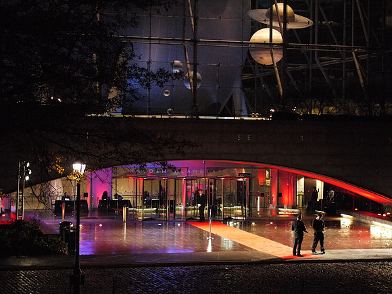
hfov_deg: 21.8
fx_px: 1019
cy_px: 147
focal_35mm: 90
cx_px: 196
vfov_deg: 16.4
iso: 1600
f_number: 1.8
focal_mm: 45
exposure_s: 1/125
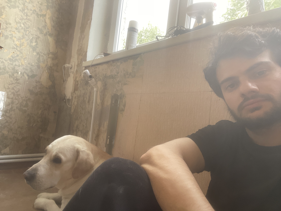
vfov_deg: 58.9
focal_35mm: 23
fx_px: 187
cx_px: 140
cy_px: 106
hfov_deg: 73.9
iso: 160
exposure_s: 1/60
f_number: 2.2
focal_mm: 2.71
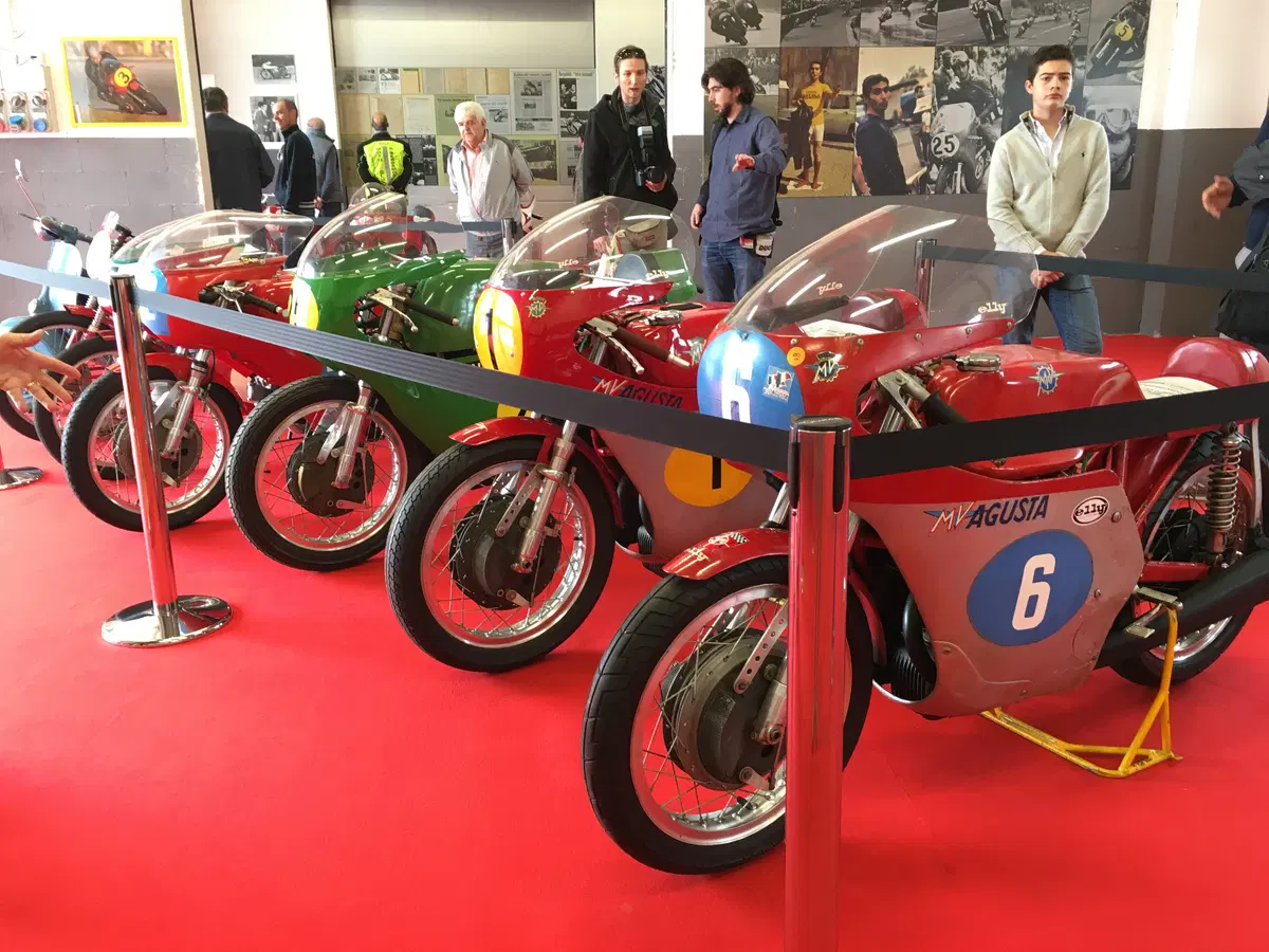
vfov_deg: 48.2
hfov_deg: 61.7
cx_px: 634
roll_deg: +0.7
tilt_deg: -16.5
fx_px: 1063
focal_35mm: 29
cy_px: 476
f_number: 2.2
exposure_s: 1/33
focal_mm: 4.15
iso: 100
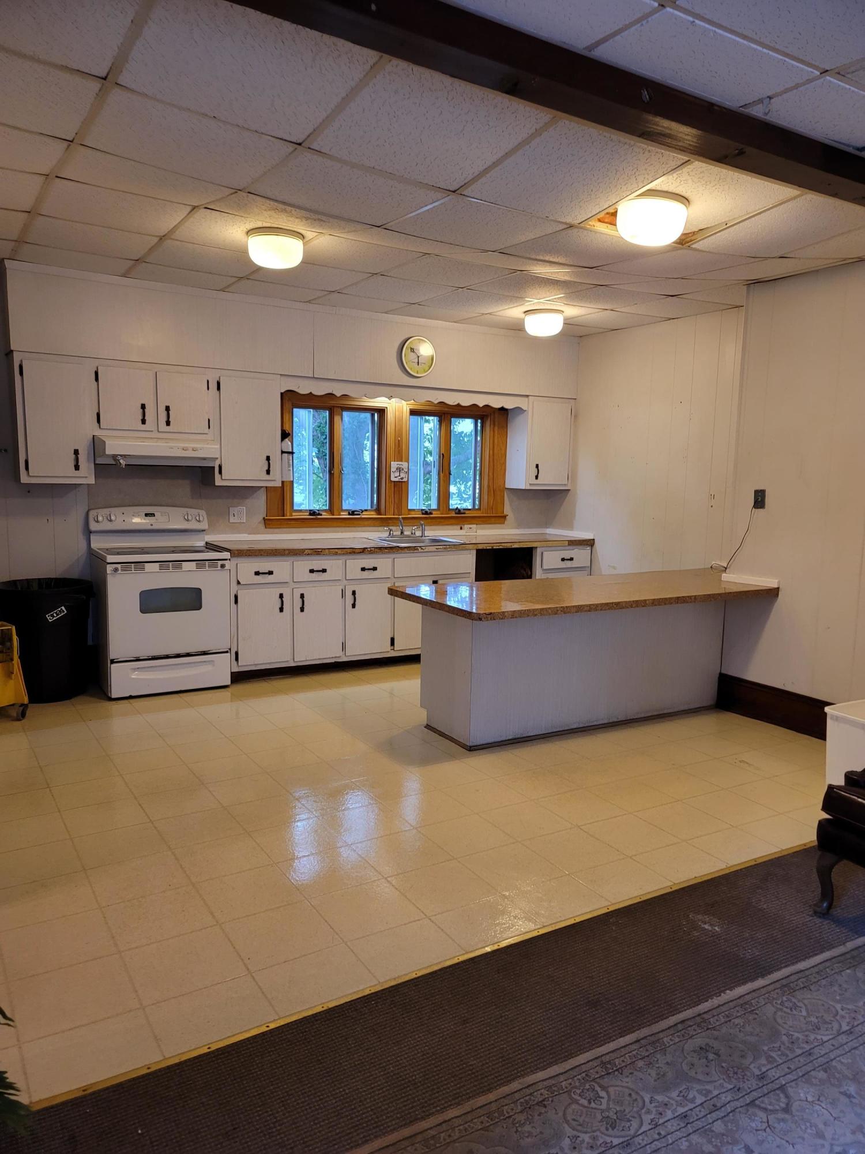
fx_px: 833
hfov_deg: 54.9
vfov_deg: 69.4
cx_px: 432
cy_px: 577
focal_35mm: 25
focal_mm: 7
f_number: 1.8
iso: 320
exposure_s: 1/39
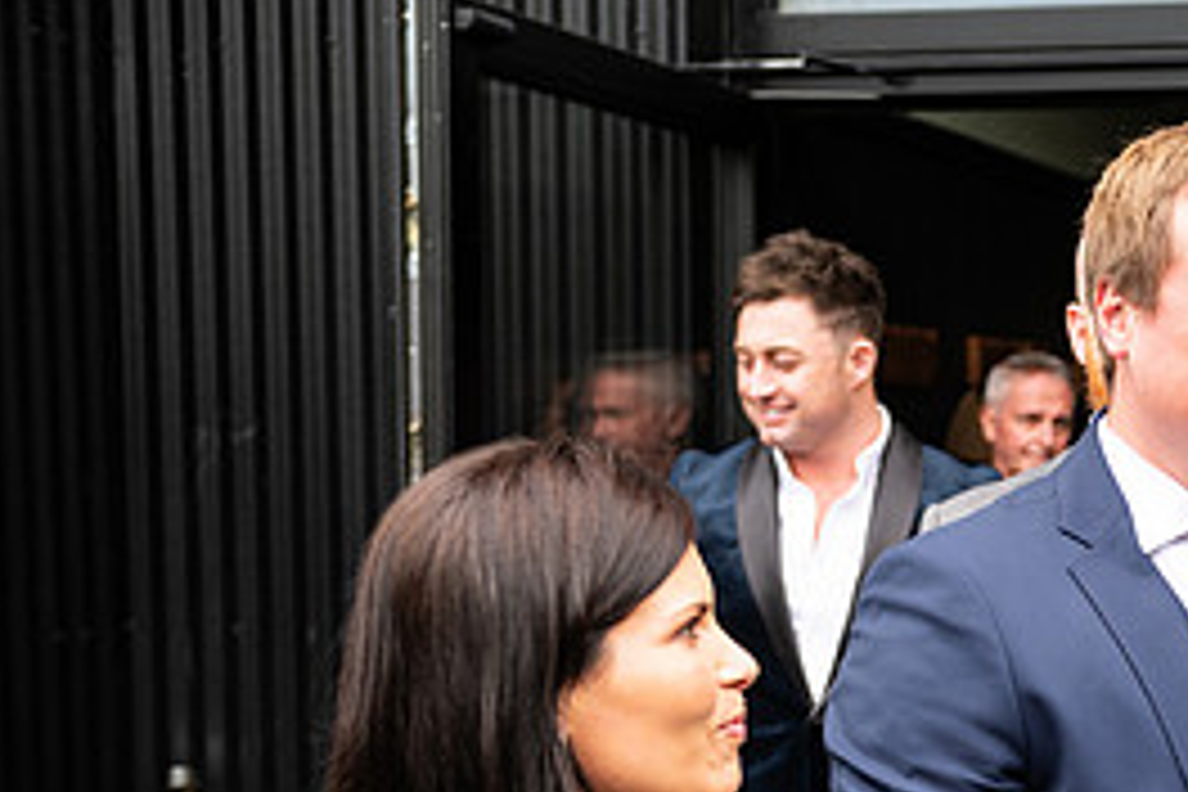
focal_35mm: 77
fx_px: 2541
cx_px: 1256
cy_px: 691
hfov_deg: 24.8
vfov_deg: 17.5
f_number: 3.5
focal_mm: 35
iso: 125
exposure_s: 1/200
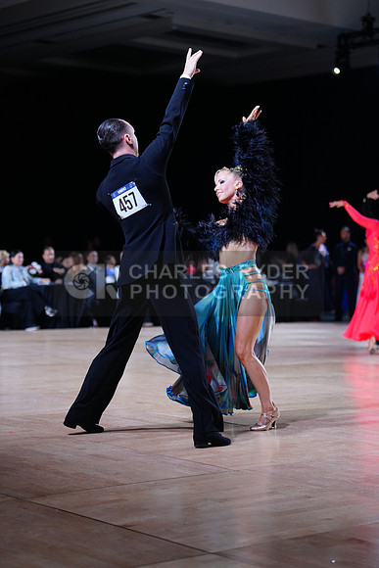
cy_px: 284
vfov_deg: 27.0
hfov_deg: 18.2
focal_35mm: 75
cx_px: 190
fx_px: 1184
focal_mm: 75
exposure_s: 1/500
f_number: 2.8
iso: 800
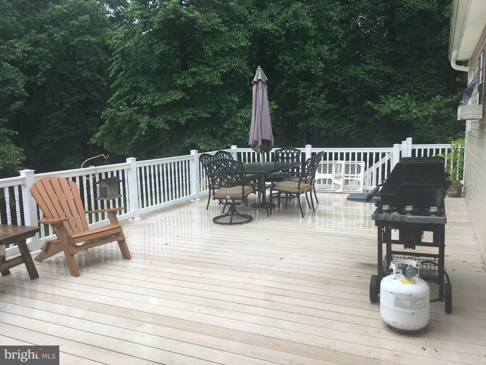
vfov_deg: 48.2
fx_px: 407
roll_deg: +2.5
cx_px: 243
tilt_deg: -7.9
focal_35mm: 29
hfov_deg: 61.7
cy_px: 182
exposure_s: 1/311
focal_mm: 4.15
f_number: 2.2
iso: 25
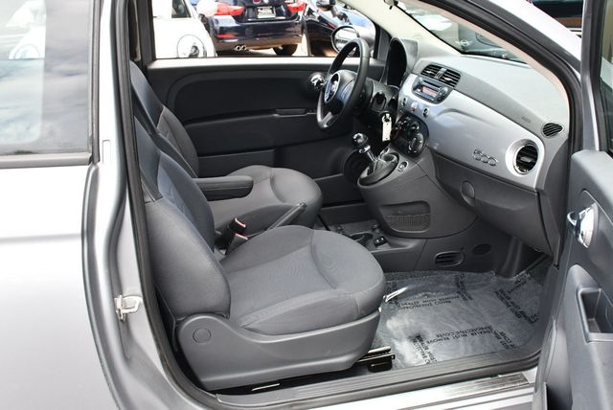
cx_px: 306
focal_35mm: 36
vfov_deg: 36.9
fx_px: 614
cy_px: 205
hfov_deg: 53.1
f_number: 5
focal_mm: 18
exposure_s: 1/250
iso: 400
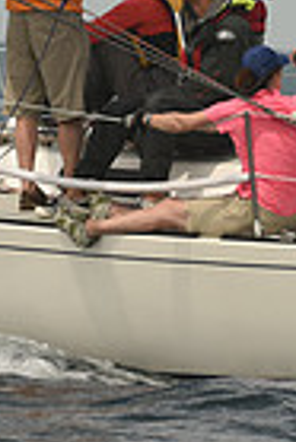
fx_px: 10235
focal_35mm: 832
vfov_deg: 2.5
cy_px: -11
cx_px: 159
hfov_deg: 1.7
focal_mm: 200
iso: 250
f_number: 6.3
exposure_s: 1/1000
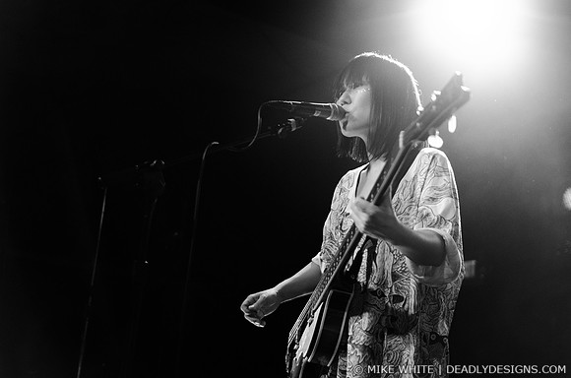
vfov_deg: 29.7
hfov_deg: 43.7
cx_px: 286
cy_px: 189
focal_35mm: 45
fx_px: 712
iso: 1250
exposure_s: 1/200
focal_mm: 30
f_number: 1.6
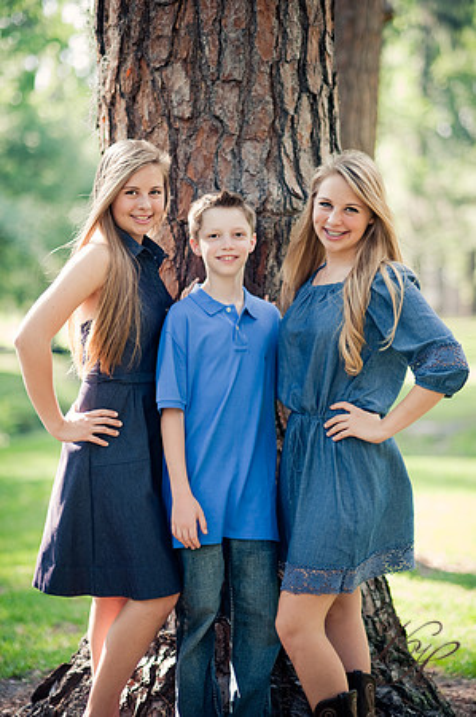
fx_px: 1690
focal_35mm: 85
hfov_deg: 16.0
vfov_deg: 23.9
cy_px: 358
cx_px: 238
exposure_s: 1/400
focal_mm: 85
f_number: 2
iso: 200
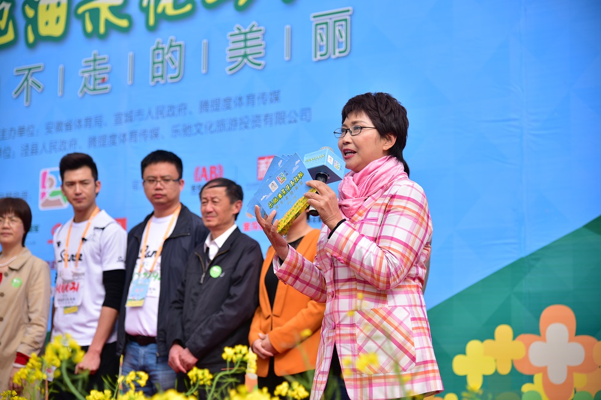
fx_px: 1418
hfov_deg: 23.9
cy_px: 200
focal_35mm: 85
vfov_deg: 16.1
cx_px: 300
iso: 100
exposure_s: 1/640
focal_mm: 85
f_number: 4
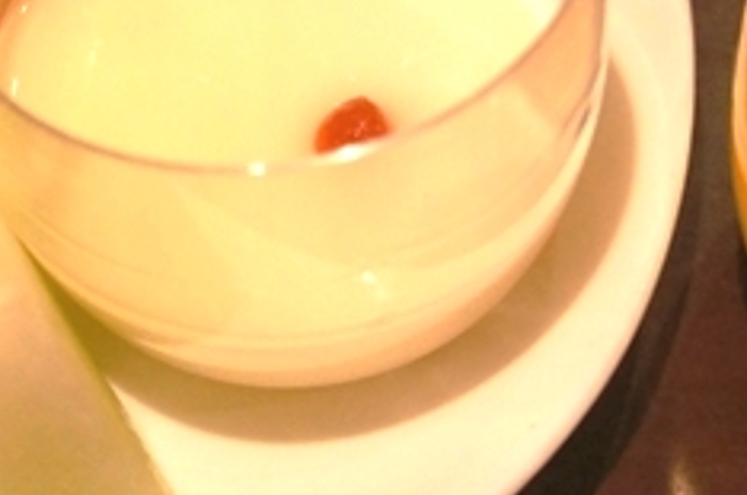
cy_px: -34
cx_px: 300
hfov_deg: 19.0
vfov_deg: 12.5
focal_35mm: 108
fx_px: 2230
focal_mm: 21
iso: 1600
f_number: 4
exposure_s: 1/160
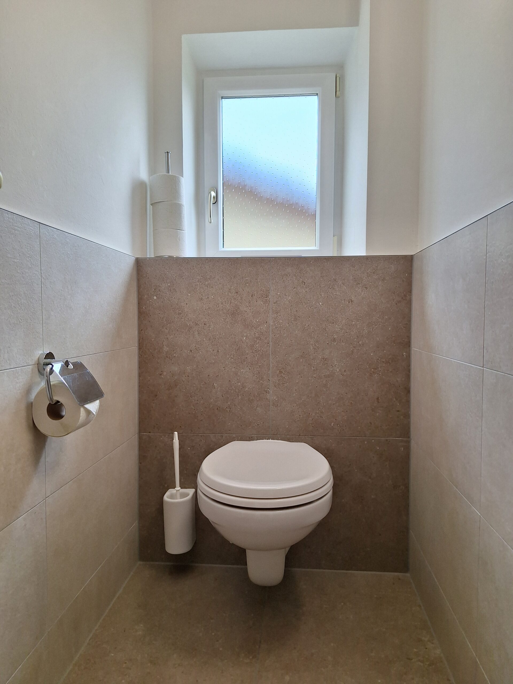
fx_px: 454
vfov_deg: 73.9
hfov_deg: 58.9
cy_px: 342
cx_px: 256
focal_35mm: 23
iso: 40
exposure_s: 1/122
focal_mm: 5.54
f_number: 1.8
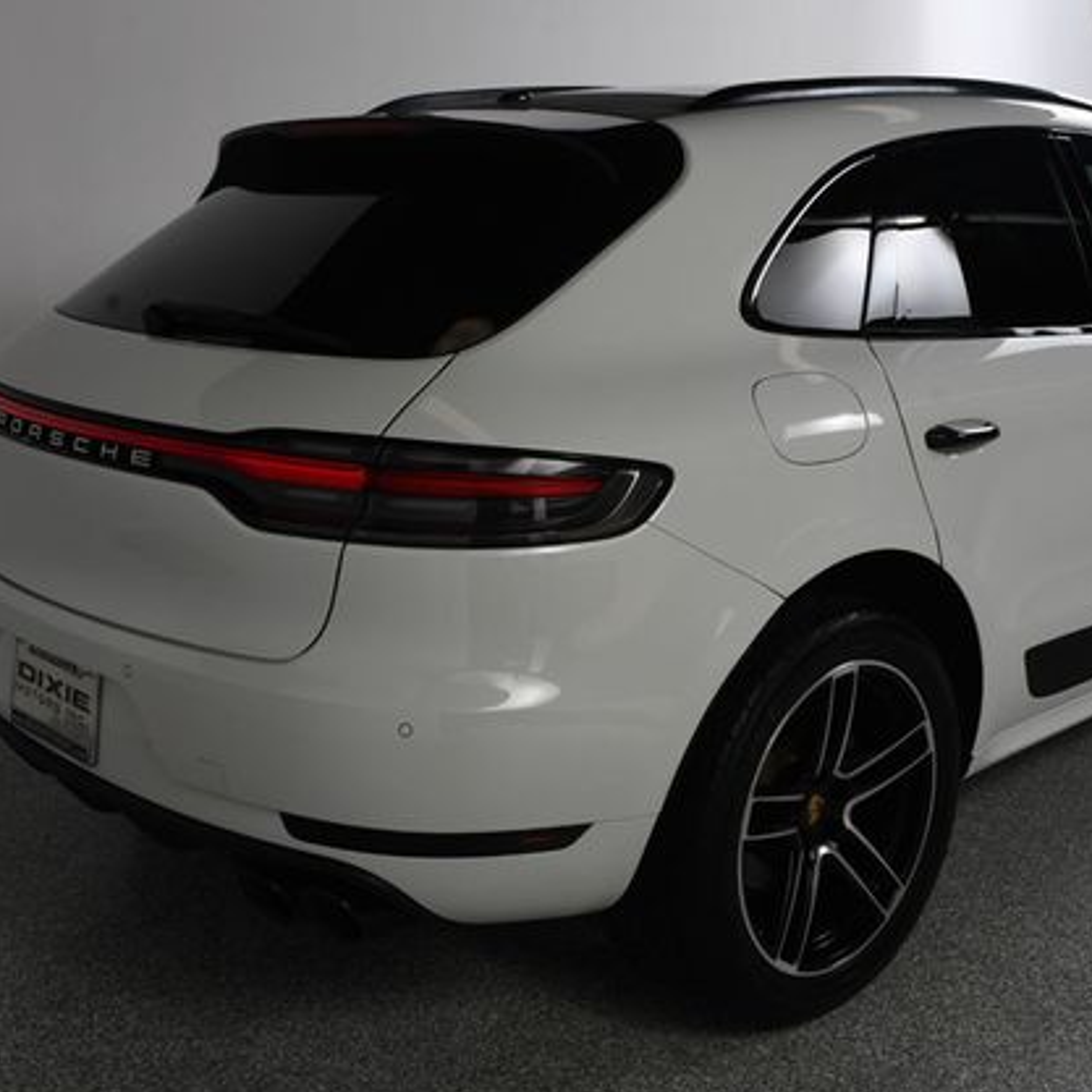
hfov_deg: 38.9
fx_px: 1535
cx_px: 686
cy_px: 553
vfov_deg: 39.2
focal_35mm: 43
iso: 100
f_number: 13
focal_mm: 22
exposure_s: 1/160
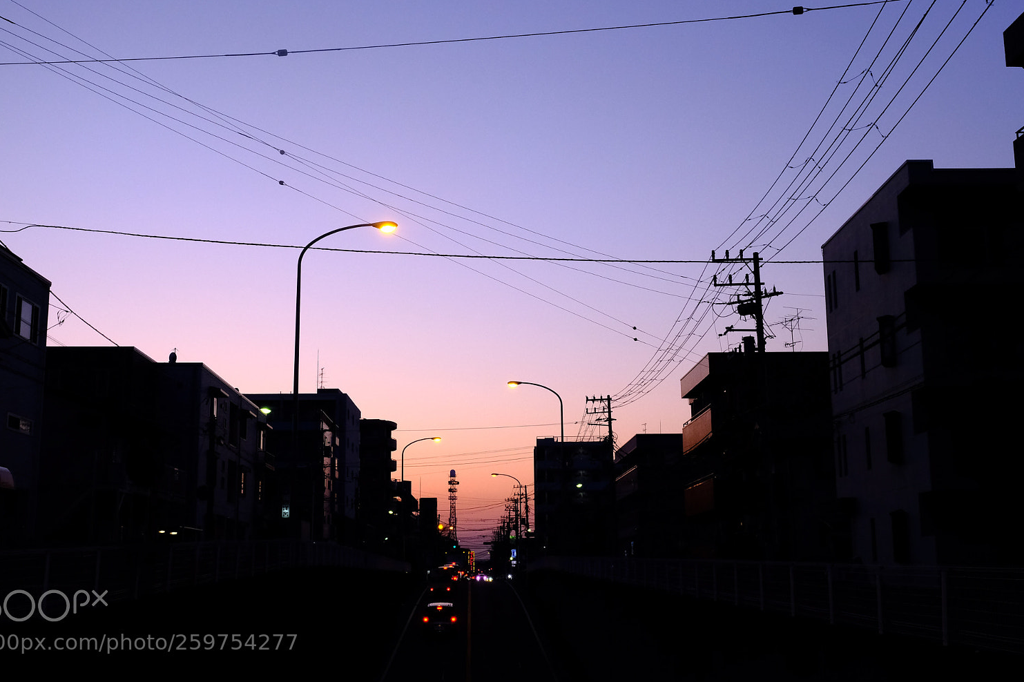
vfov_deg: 32.6
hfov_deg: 47.4
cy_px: 329
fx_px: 1166
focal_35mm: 41
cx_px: 489
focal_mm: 25.4
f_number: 11
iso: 2500
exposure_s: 1/125
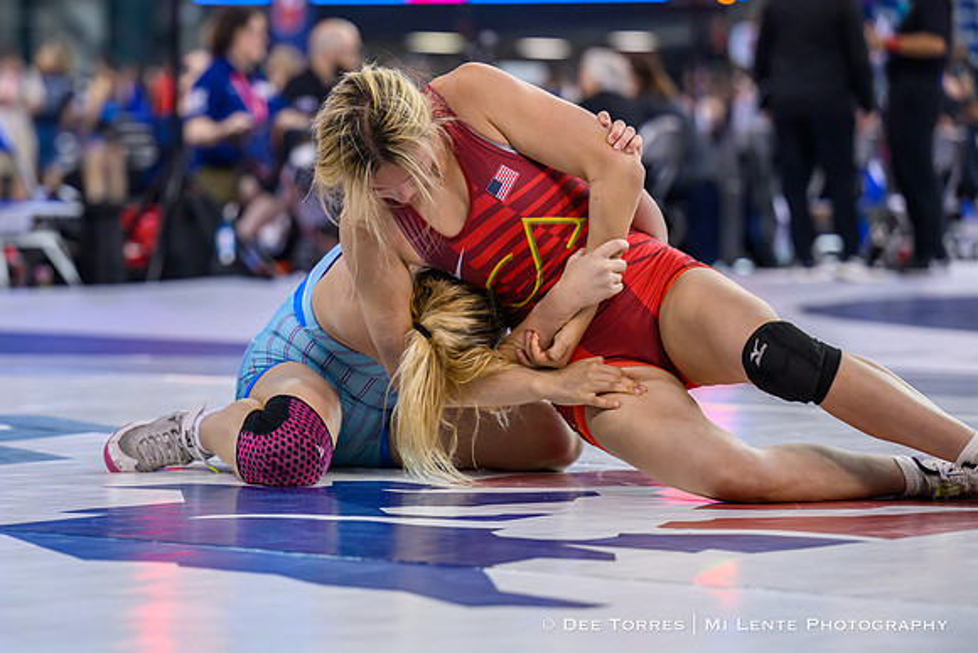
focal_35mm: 159
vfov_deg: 8.6
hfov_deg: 12.9
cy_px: 363
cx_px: 380
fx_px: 4314
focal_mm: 125
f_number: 2.8
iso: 2000
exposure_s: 1/800
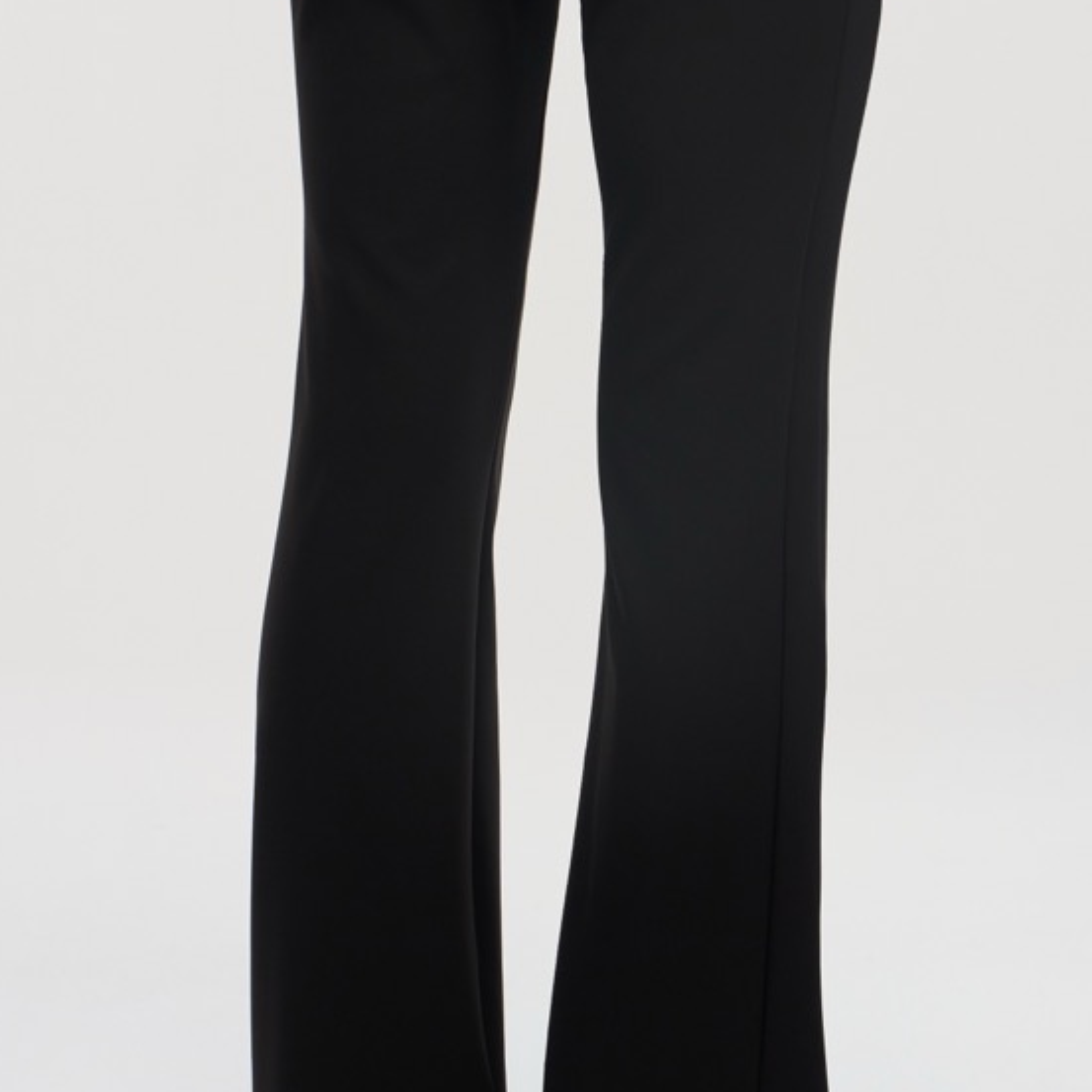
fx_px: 4426
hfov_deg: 14.1
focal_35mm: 124
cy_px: 284
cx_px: 639
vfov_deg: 14.0
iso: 250
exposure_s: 1/400
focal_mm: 63
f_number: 9
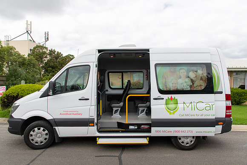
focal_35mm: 24
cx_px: 124
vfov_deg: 53.2
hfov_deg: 73.7
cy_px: 82
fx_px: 165
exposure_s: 1/640
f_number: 8
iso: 320
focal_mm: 24
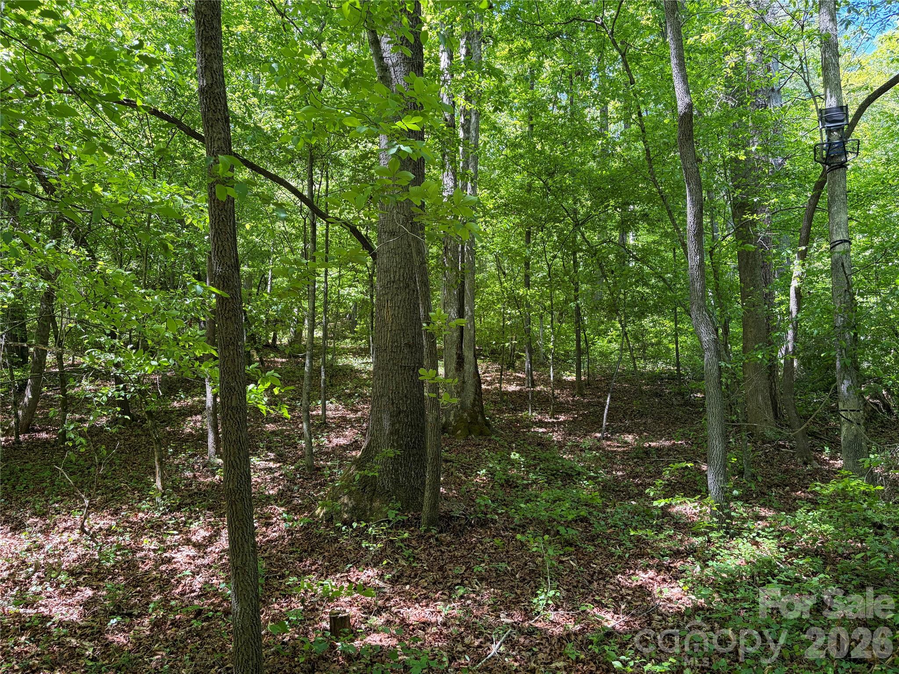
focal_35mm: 26
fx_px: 675
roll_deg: -1.2
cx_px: 450
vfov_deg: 53.1
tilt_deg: +12.2
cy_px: 337
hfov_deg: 67.3
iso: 40
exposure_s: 1/121
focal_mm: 5.96
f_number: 1.6
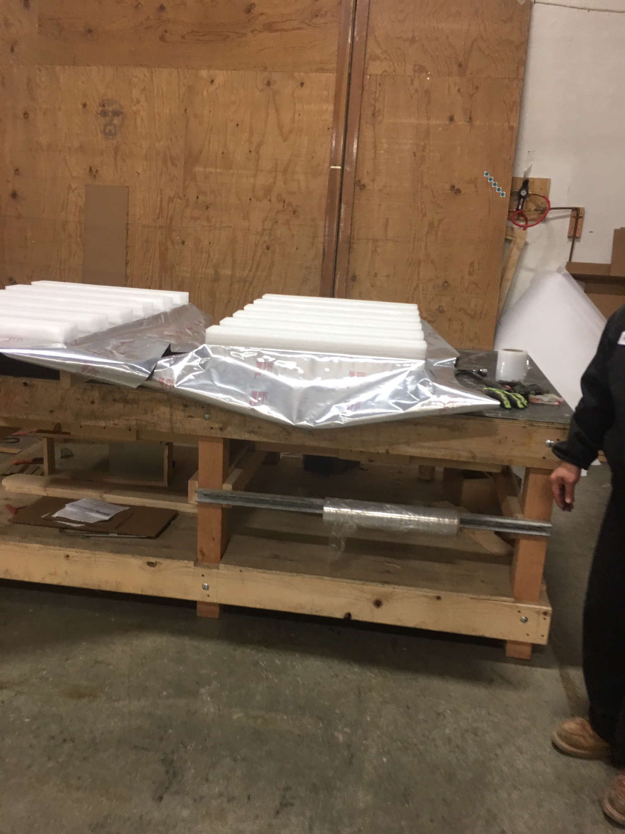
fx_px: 698
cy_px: 417
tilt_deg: -14.6
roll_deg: -1.4
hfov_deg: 48.2
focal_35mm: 29
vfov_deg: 61.7
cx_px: 312
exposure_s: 1/15
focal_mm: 4.15
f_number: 2.2
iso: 50
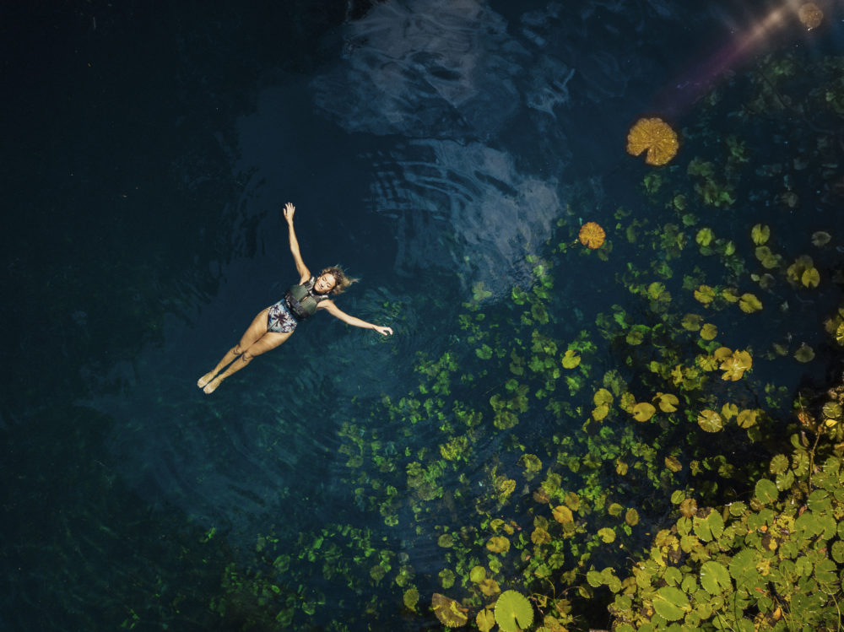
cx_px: 422
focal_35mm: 26
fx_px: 634
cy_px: 316
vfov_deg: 53.0
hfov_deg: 67.3
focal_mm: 4.73
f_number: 2.2
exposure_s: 1/2000
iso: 400
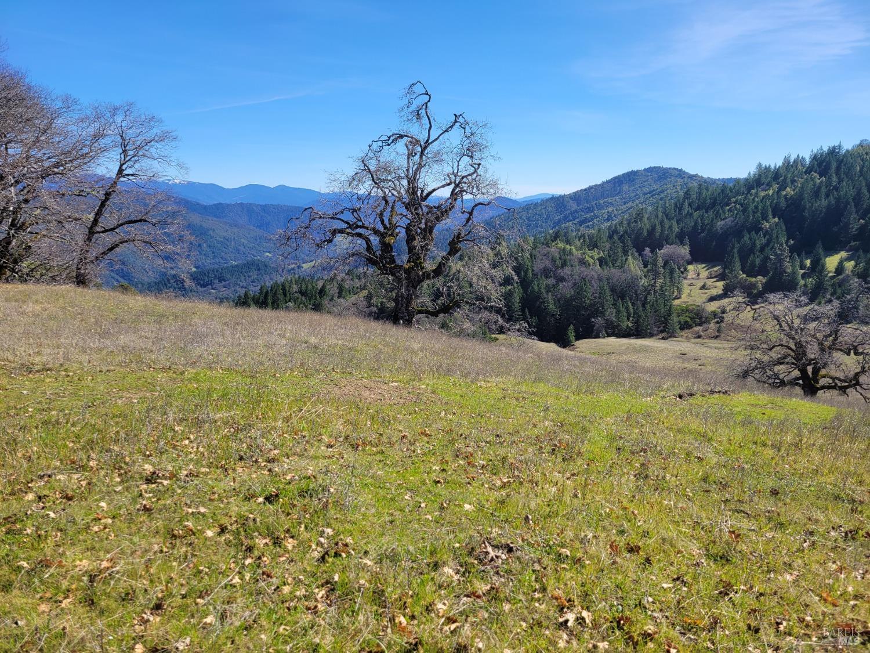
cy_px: 326
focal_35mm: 26
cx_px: 435
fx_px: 653
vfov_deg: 53.1
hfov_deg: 67.3
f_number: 1.8
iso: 40
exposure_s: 1/1899
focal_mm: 5.4
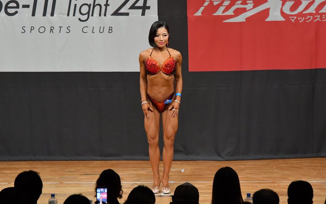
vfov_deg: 4.8
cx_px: 163
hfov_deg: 7.6
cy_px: 98
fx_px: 2453
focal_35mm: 276
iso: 6400
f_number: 5.6
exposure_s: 1/400
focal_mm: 180
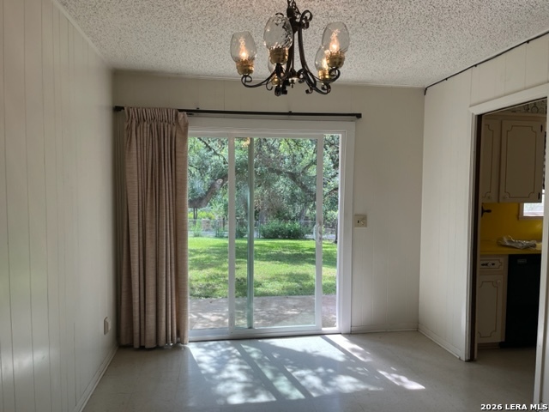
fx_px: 412
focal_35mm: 26
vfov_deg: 53.1
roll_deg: -0.6
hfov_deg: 67.3
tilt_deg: -3.7
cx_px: 274
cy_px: 206
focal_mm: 5.1
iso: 40
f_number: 1.6
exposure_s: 1/282
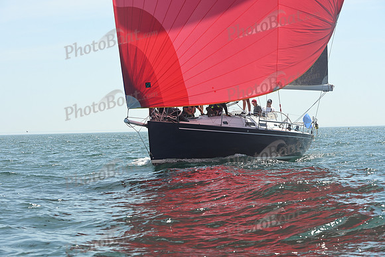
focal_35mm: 100
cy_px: 128
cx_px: 192
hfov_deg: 20.4
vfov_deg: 13.7
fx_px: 1070
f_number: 7.1
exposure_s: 1/1000
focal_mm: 100
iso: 320
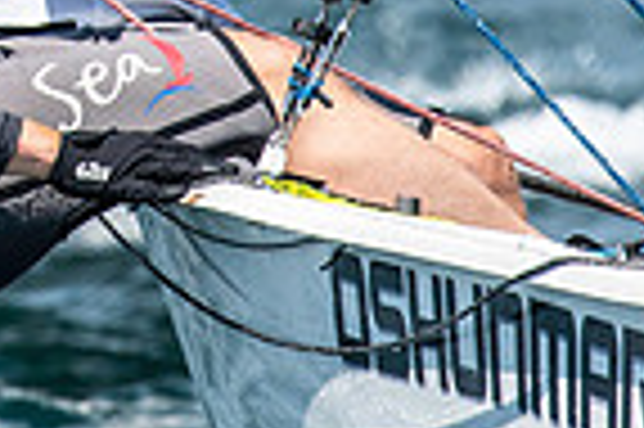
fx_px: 32663
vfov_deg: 0.8
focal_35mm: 1828
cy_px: -336
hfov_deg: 1.1
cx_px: -270
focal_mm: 300
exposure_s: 1/1600
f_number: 5.6
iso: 320
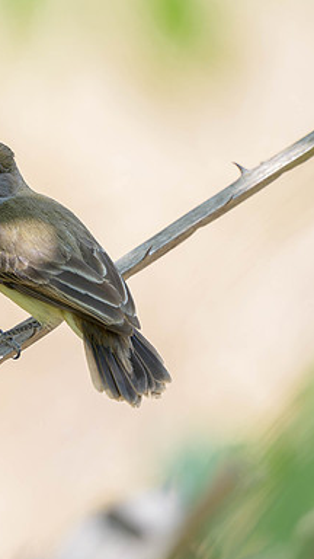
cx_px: -151
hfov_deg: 1.0
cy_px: 245
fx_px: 18532
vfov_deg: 1.7
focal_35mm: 1252
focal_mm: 400
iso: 360
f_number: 2.8
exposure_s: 1/1250
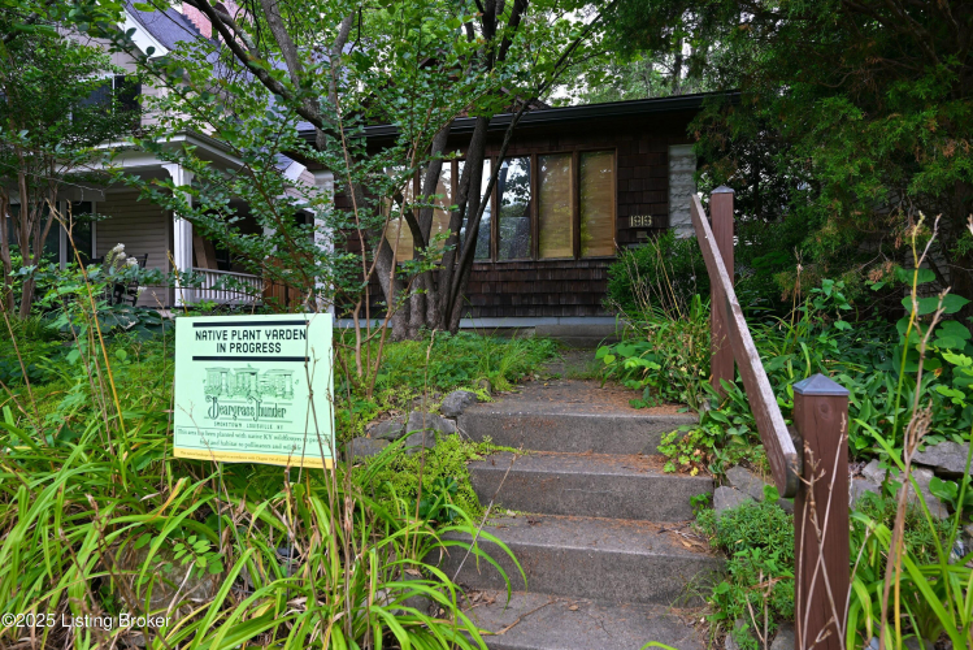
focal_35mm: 20
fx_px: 541
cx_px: 486
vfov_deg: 62.0
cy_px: 325
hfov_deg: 84.0
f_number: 6.3
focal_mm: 20
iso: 400
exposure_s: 1/160
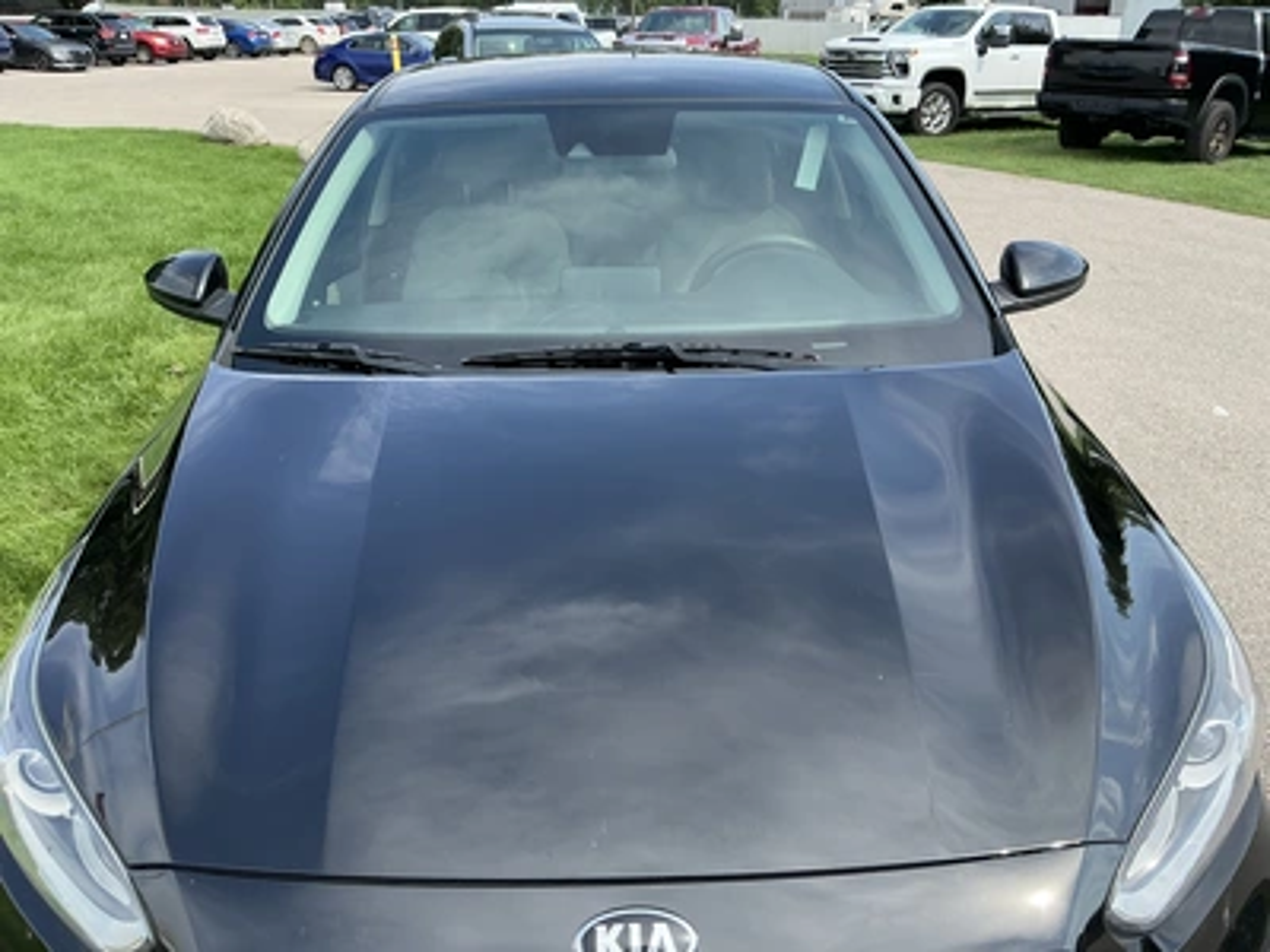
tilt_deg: -22.8
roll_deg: -2.4
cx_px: 635
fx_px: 1027
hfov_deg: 63.4
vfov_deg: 49.7
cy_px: 476
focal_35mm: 28
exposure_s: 1/461
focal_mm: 3
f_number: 1.8
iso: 25
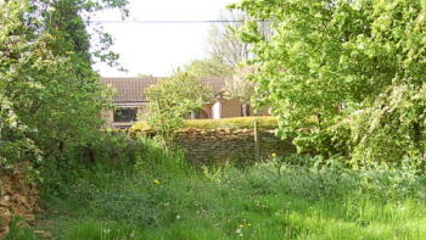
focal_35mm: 53
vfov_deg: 21.9
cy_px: 230
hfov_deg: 38.5
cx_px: 301
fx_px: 599
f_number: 6.3
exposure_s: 1/160
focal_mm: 18
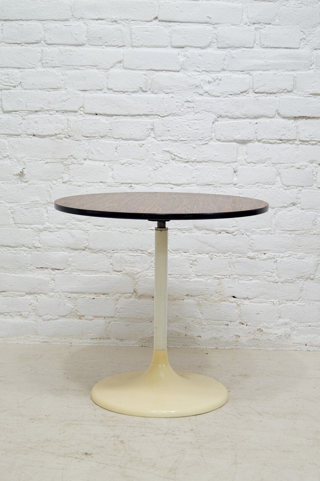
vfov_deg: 29.9
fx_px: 901
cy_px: 240
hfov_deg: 20.1
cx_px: 160
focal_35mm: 68
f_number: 5.6
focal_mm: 45
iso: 200
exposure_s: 1/15
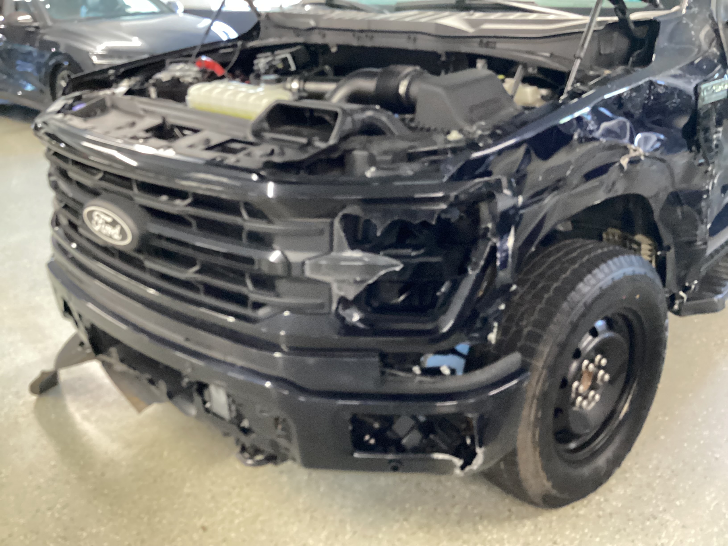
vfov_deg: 45.4
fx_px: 652
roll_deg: +3.0
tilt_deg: -24.6
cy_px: 273
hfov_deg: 58.4
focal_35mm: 31
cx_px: 364
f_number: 2.4
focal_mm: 3.3
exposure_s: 1/25
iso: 500
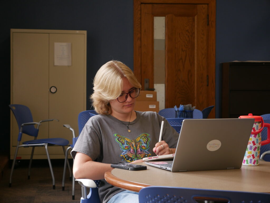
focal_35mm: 84
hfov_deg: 23.3
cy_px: 102
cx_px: 135
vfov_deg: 17.6
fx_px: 655
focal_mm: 42
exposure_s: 1/60
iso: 400
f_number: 5.6
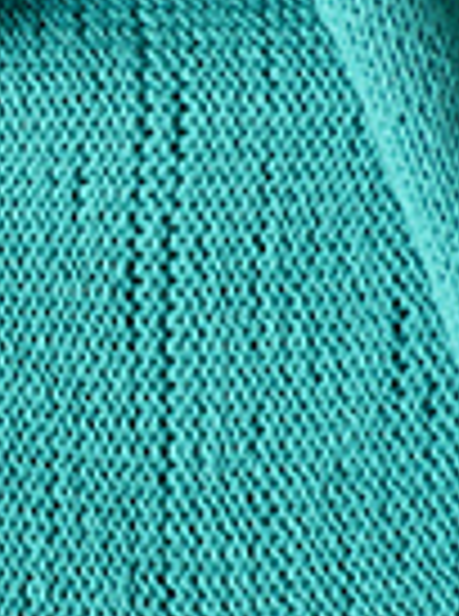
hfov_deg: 7.9
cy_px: 121
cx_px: -187
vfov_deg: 10.8
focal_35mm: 183
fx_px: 3251
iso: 200
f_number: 2.5
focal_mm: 25
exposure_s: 1/200
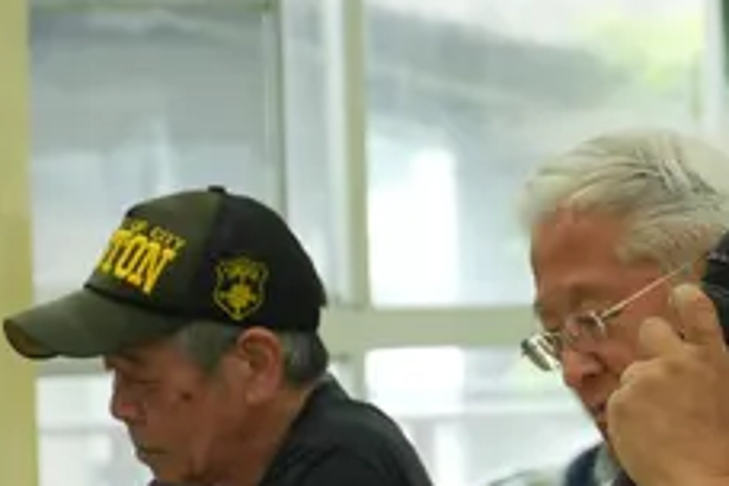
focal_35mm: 257
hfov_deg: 8.0
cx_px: 767
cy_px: 219
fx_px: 5204
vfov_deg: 5.3
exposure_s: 1/125
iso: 1250
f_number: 5.6
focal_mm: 78
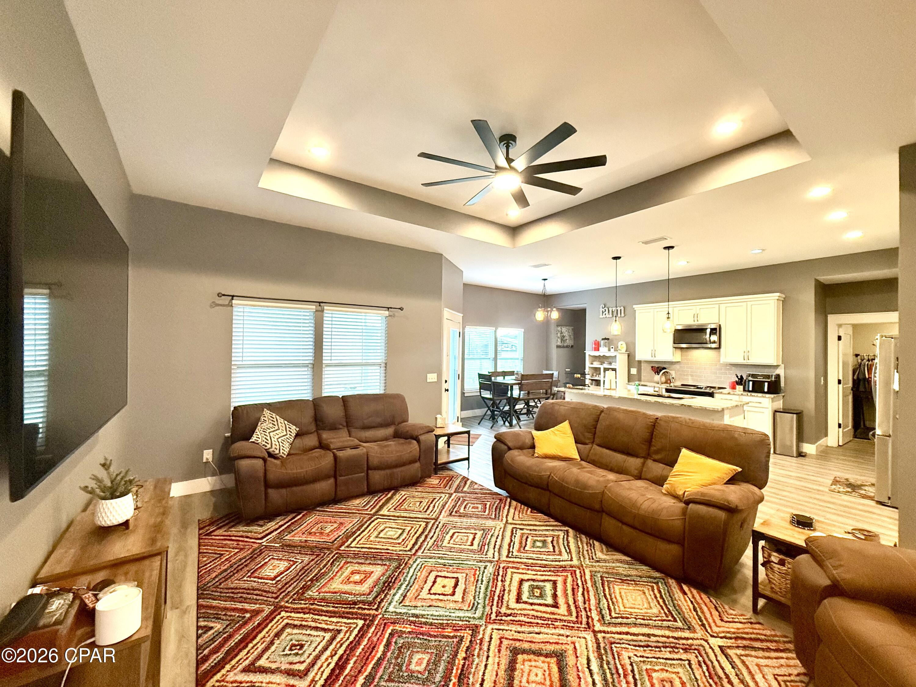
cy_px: 344
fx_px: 370
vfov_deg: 85.7
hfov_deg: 102.1
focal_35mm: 14
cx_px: 458
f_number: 2.2
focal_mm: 2.22
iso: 640
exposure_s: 1/120
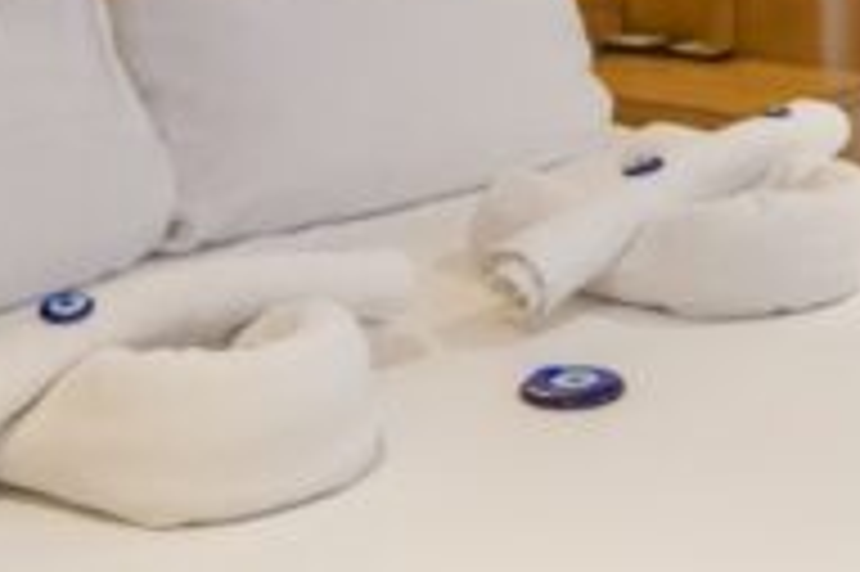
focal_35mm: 75
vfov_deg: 16.7
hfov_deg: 26.2
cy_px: -259
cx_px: 765
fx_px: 1790
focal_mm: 14
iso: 2500
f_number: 2.8
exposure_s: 1/60
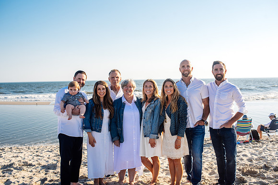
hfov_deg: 54.4
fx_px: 270
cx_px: 139
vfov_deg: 37.9
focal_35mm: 35
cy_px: 92
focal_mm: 35
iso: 160
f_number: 4.5
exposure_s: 1/1000
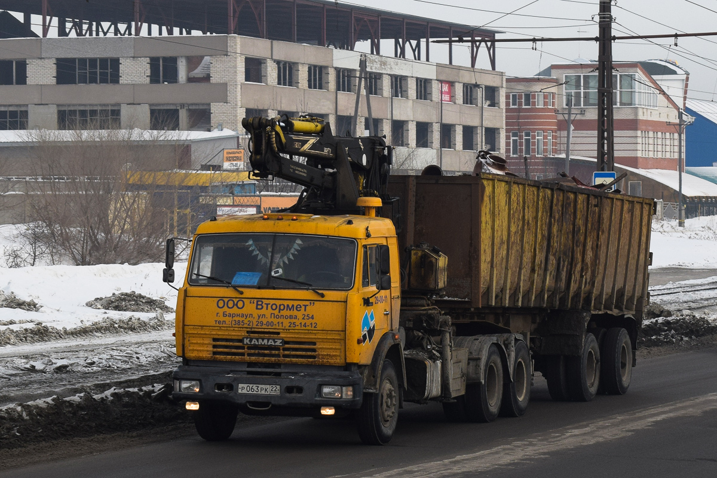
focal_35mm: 82
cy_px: 239
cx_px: 358
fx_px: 1643
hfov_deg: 24.6
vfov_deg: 16.6
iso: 200
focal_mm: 55
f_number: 9
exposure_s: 1/320
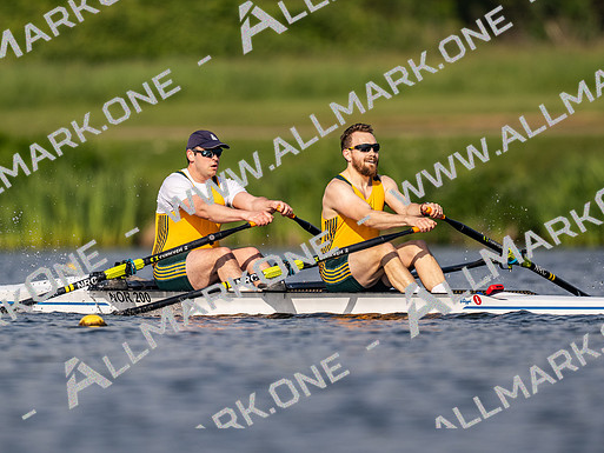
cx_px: 304
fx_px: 17086
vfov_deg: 1.5
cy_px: 226
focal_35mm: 979
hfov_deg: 2.0
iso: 180
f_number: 4
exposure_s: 1/2500
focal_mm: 600
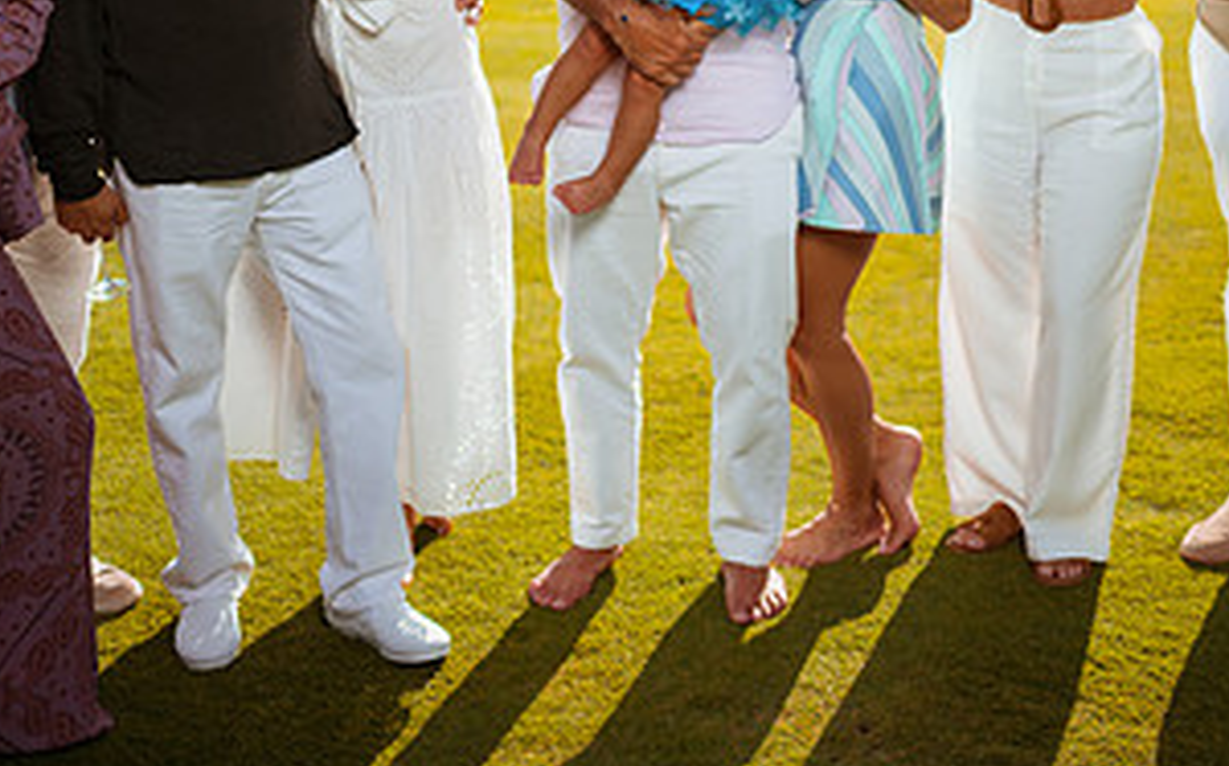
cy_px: 92
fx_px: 2309
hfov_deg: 29.8
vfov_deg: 18.6
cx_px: 696
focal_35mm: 69
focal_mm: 35
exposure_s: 1/6400
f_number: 1.8
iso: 100
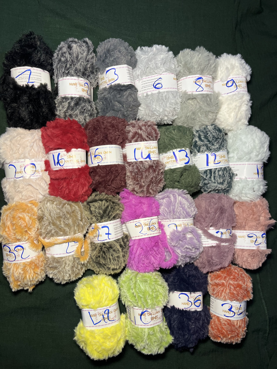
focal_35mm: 26
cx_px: 138
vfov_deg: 67.3
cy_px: 184
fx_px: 277
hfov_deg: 53.1
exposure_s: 1/50
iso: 125
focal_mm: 5.1
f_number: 1.6
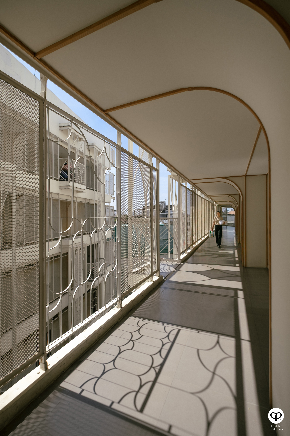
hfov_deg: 70.4
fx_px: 205
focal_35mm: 17
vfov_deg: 93.3
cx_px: 145
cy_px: 218
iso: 160
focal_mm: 11
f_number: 4
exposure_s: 1/1500
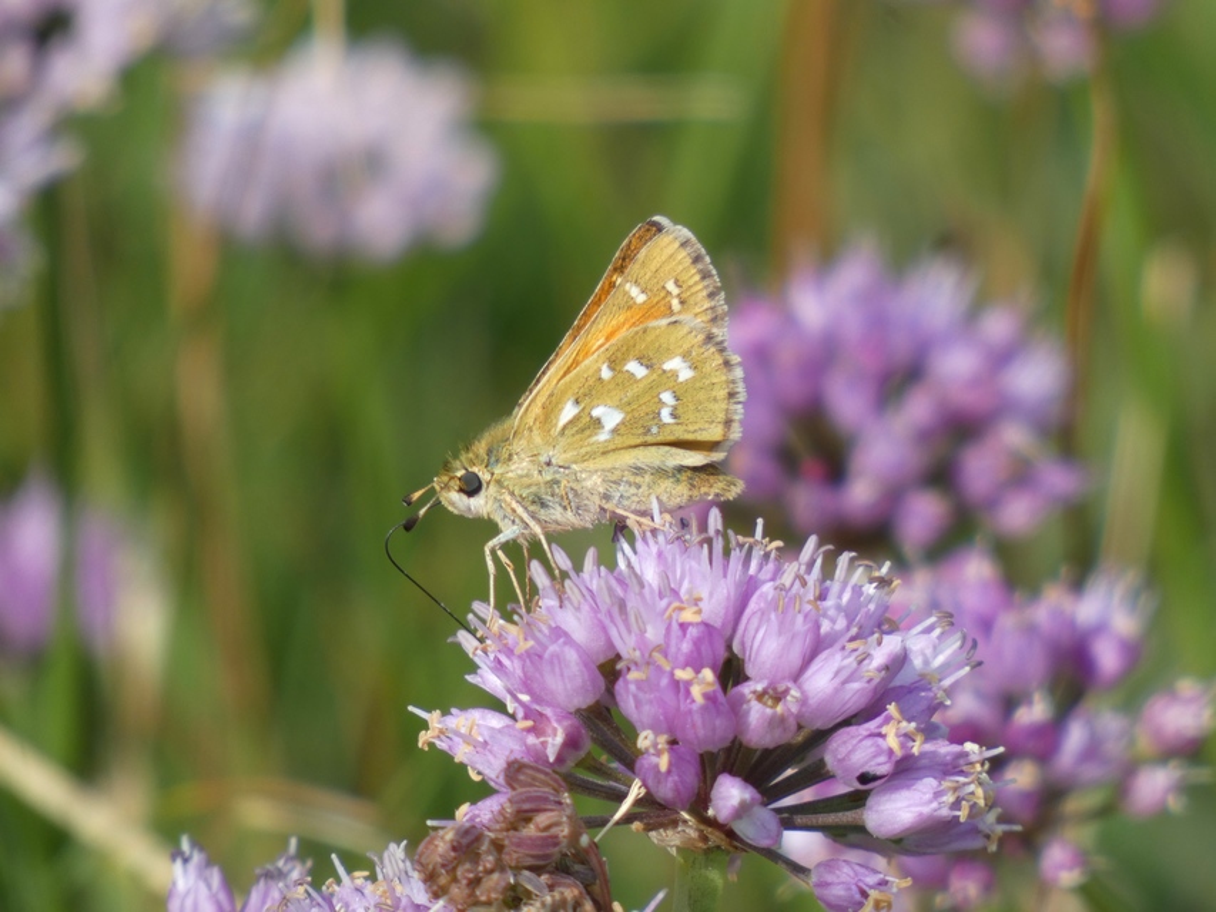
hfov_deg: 1.7
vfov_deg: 1.2
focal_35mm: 1200
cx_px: 608
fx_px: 42160
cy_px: 456
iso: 80
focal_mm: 215
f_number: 5.9
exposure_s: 1/400
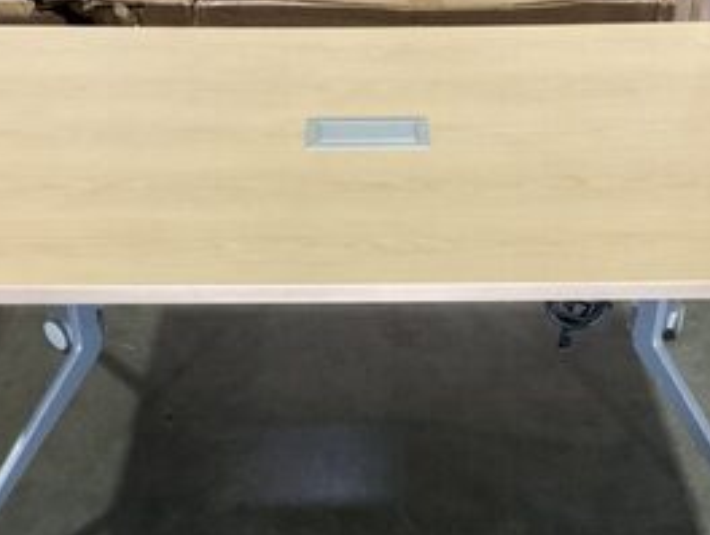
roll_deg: -1.1
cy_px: 294
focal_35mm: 55
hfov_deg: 34.9
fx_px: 1130
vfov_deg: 26.6
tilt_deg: -36.3
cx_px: 371
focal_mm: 3
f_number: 1.8
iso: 250
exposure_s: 1/60
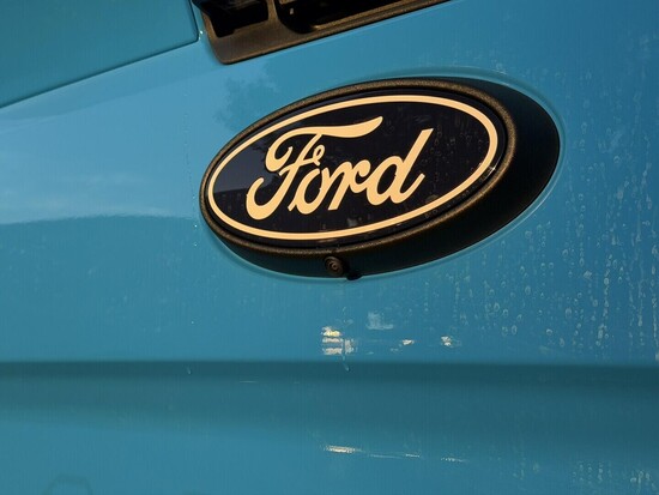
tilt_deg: +8.1
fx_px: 914
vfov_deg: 30.3
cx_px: 330
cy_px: 248
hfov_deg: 39.6
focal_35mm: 48
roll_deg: -3.2
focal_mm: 6.76
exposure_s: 1/865
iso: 64
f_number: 1.78
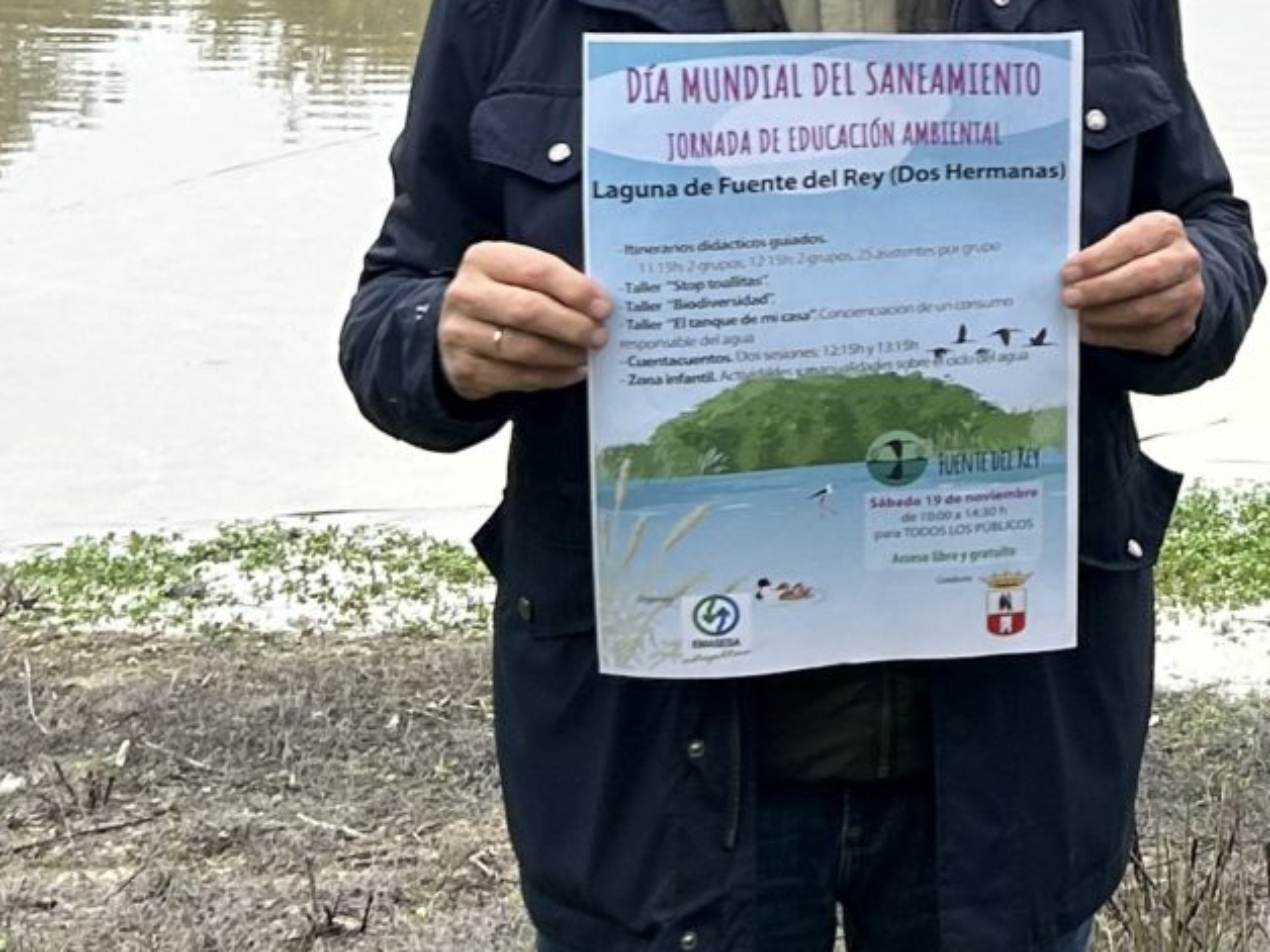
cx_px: 1594
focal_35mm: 106
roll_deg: +1.3
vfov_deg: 13.5
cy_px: -241
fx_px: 3889
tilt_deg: -4.5
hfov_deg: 17.5
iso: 50
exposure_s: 1/1029
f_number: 1.5
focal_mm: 5.7
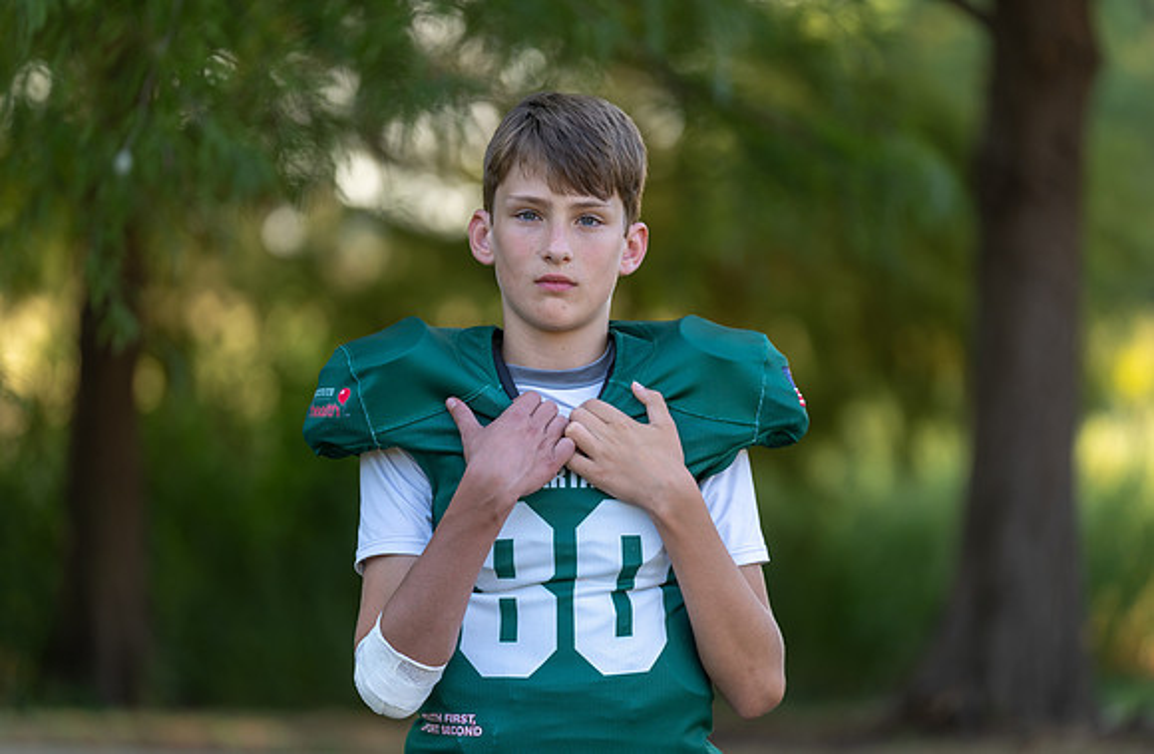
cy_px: 385
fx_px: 5065
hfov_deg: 13.0
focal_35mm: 159
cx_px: 577
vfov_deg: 8.5
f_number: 2.8
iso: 125
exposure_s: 1/320
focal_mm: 158
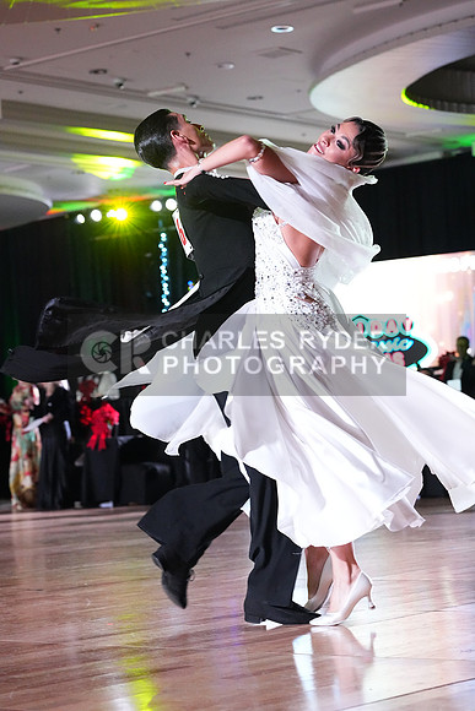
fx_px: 1780
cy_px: 356
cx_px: 238
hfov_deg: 15.2
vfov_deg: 22.6
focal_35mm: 90
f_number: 5
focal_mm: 90
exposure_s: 1/400
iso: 10000
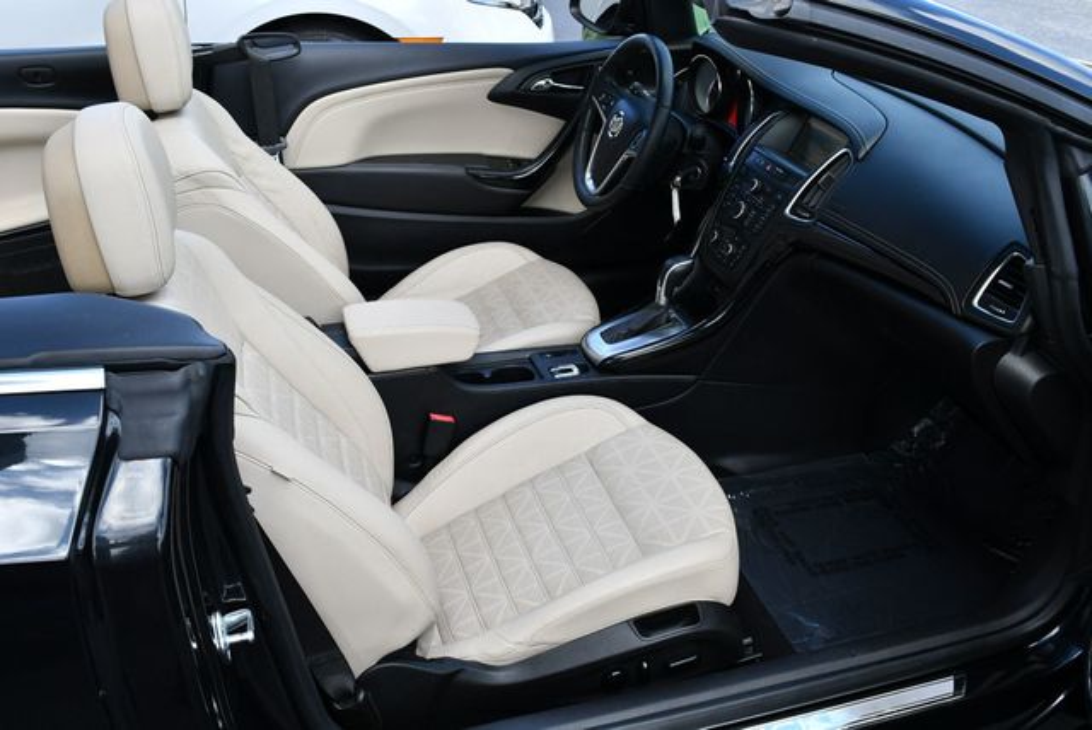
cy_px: 365
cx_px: 546
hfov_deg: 53.1
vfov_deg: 36.9
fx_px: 1093
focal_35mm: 36
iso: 200
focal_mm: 18
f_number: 6.3
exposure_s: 1/250
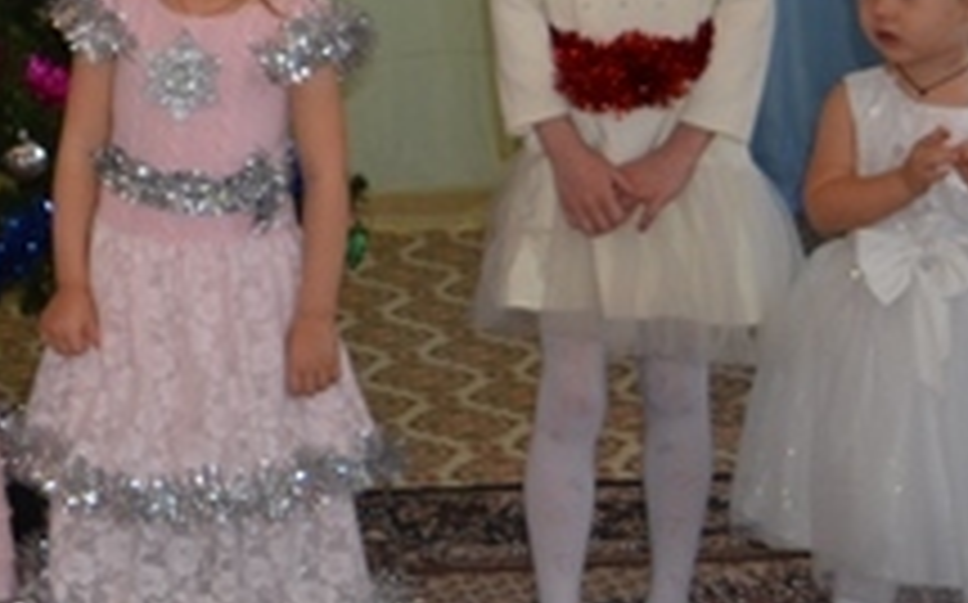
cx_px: -509
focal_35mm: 154
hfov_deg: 12.9
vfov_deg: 8.2
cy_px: -425
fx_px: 4057
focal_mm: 27
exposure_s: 1/60
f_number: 4
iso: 560
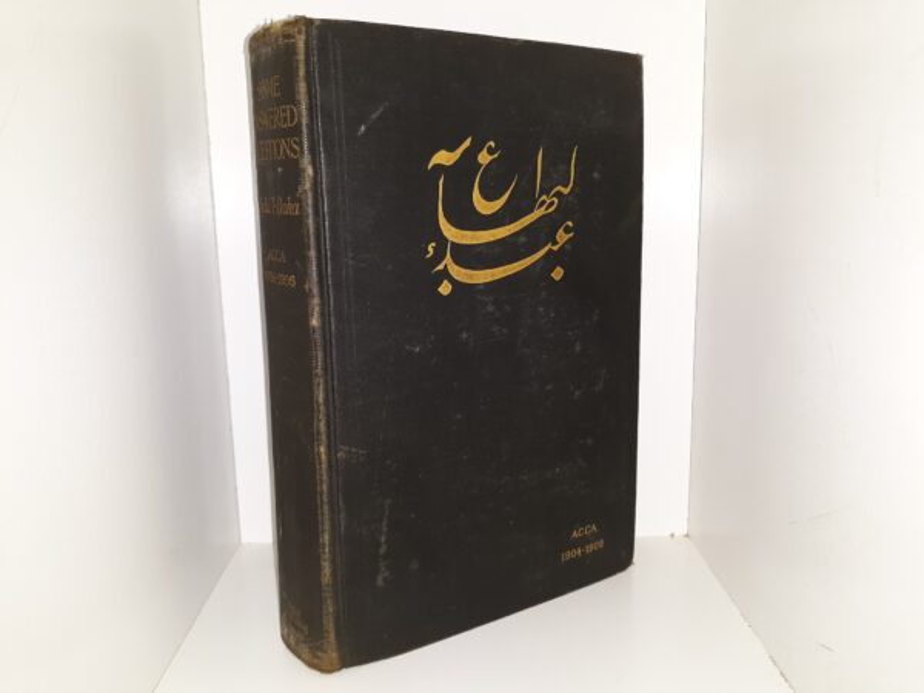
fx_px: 747
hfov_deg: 63.4
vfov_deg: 49.7
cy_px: 346
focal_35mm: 28
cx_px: 462
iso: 64
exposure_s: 1/100
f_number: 1.7
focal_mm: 3.7
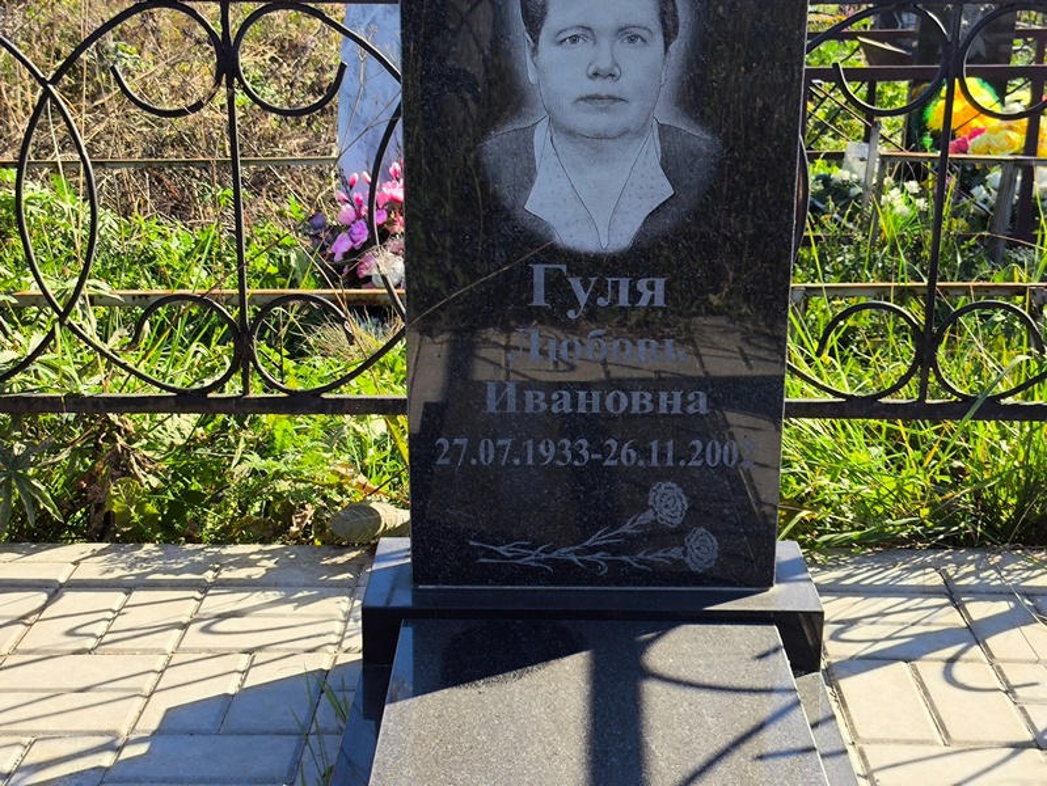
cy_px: 393
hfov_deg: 38.2
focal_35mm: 50
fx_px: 1513
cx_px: 524
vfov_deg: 29.1
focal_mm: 4.71
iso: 50
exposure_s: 1/754
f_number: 1.7
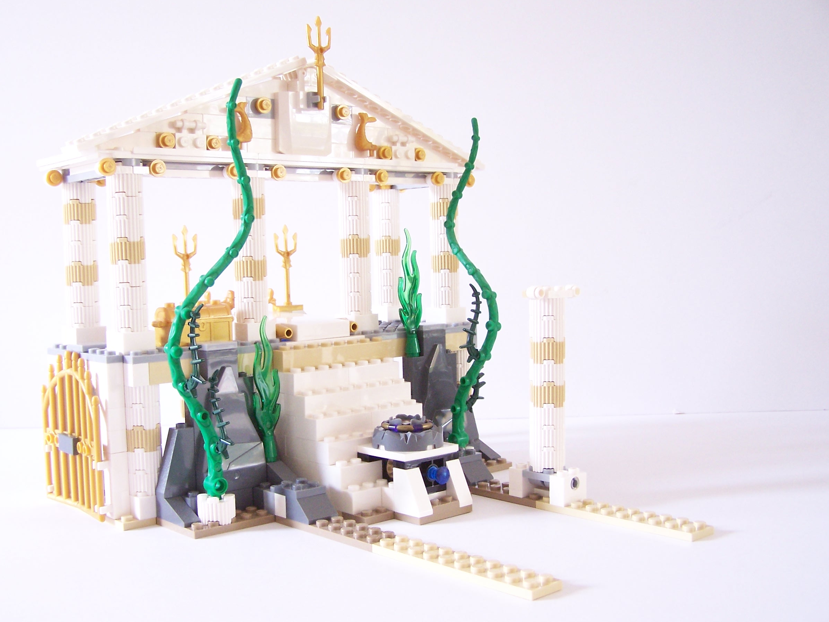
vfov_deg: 35.1
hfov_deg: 45.7
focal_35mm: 41
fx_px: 982
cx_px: 386
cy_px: 315
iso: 200
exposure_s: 1/10
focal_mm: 6.3
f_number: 3.2
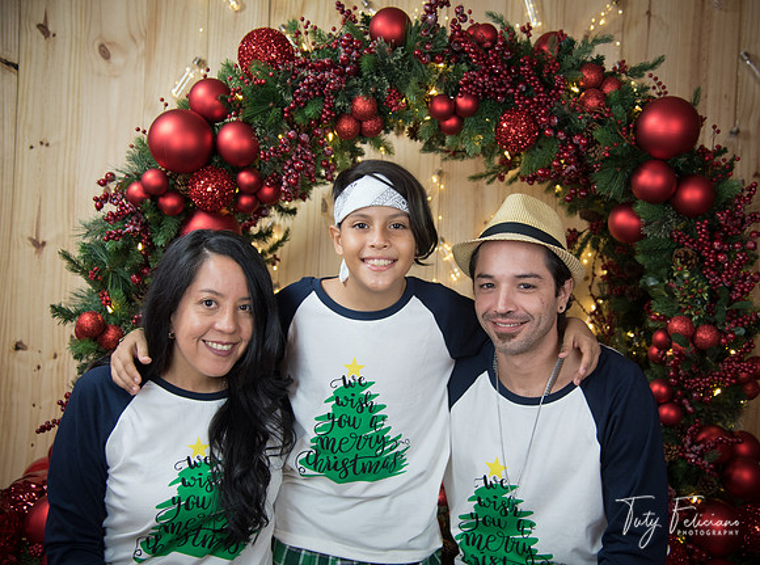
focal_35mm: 41
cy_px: 282
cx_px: 423
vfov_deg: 35.1
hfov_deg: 46.0
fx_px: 893
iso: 1000
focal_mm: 38
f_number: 4
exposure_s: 1/60
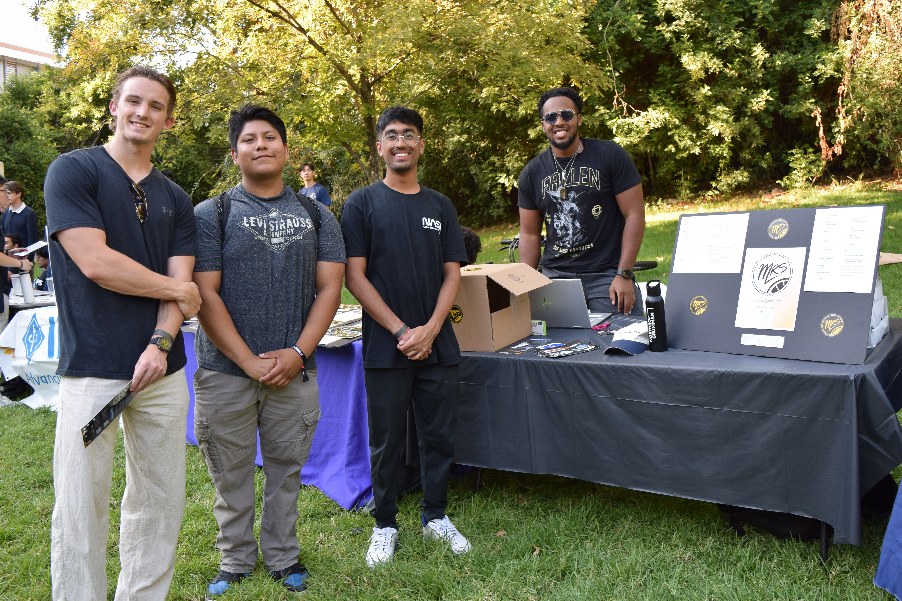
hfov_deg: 57.2
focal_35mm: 33
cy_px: 300
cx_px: 451
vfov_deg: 40.0
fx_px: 827
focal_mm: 22
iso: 400
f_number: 5.6
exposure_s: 1/125
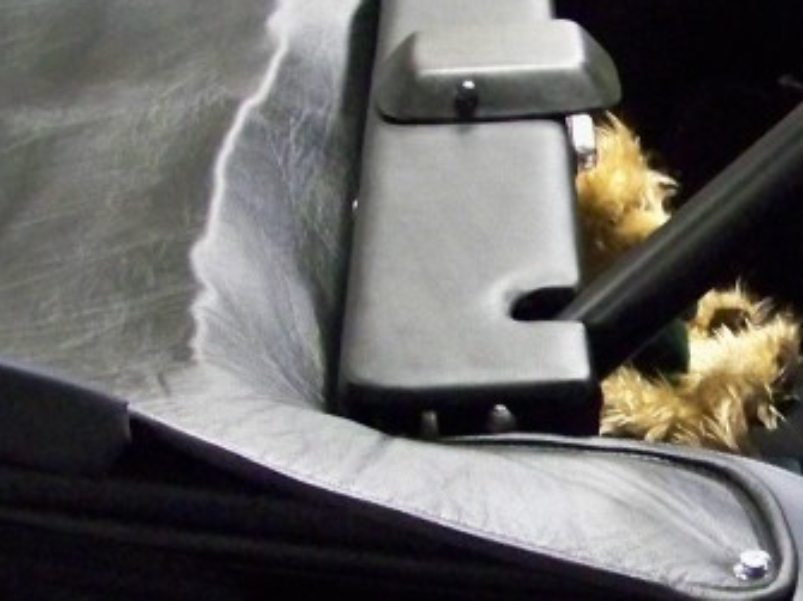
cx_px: 724
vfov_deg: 14.6
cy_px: 376
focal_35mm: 101
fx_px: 2342
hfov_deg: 19.1
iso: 800
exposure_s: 1/30
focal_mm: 5.9
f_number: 2.8
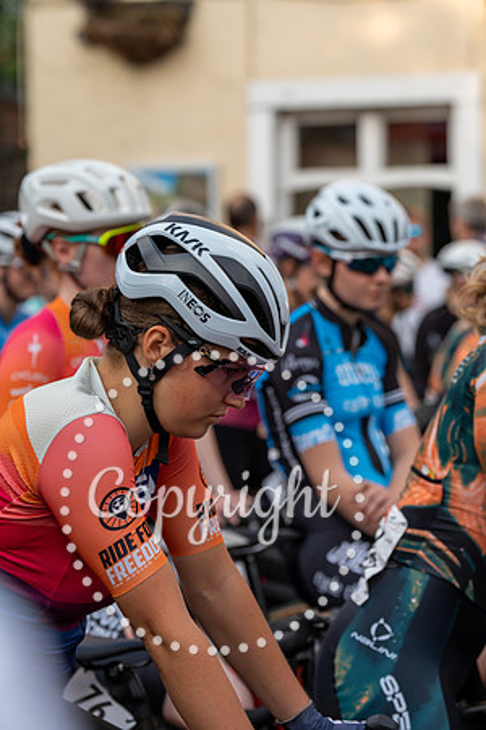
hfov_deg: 12.9
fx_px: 2146
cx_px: 243
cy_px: 365
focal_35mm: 106
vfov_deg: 19.3
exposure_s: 1/1250
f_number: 4.5
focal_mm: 106
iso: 500
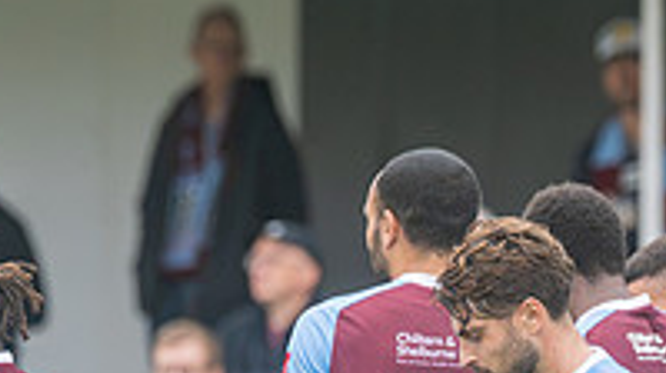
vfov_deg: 0.9
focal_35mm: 1405
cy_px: 731
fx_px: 24785
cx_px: 369
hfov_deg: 1.5
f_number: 2.8
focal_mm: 240
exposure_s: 1/1250
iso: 800
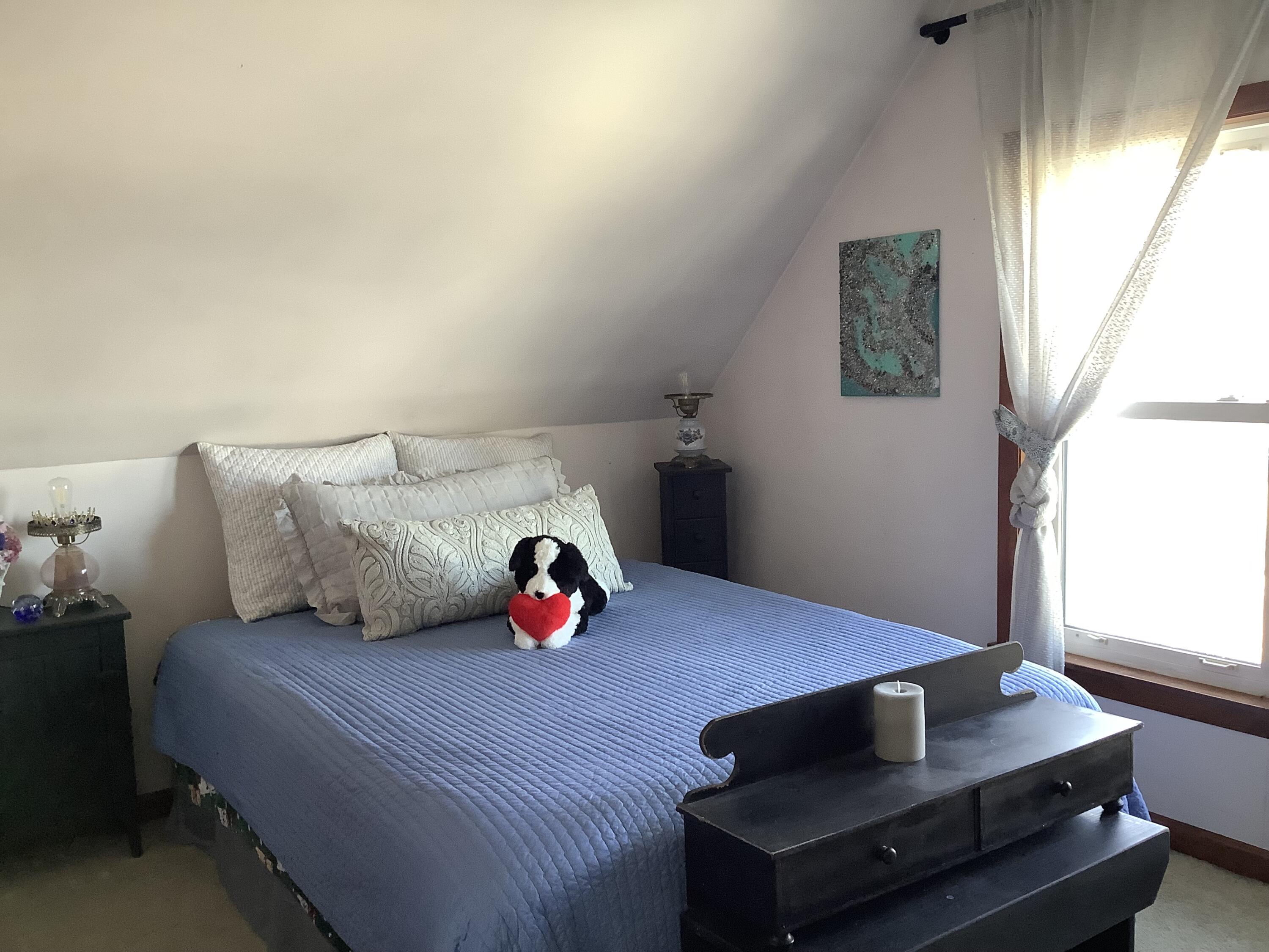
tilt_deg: -6.9
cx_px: 634
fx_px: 1136
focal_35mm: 31
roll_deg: +0.6
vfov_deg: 45.4
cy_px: 476
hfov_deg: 58.4
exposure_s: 1/60
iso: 160
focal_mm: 3.3
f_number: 2.4
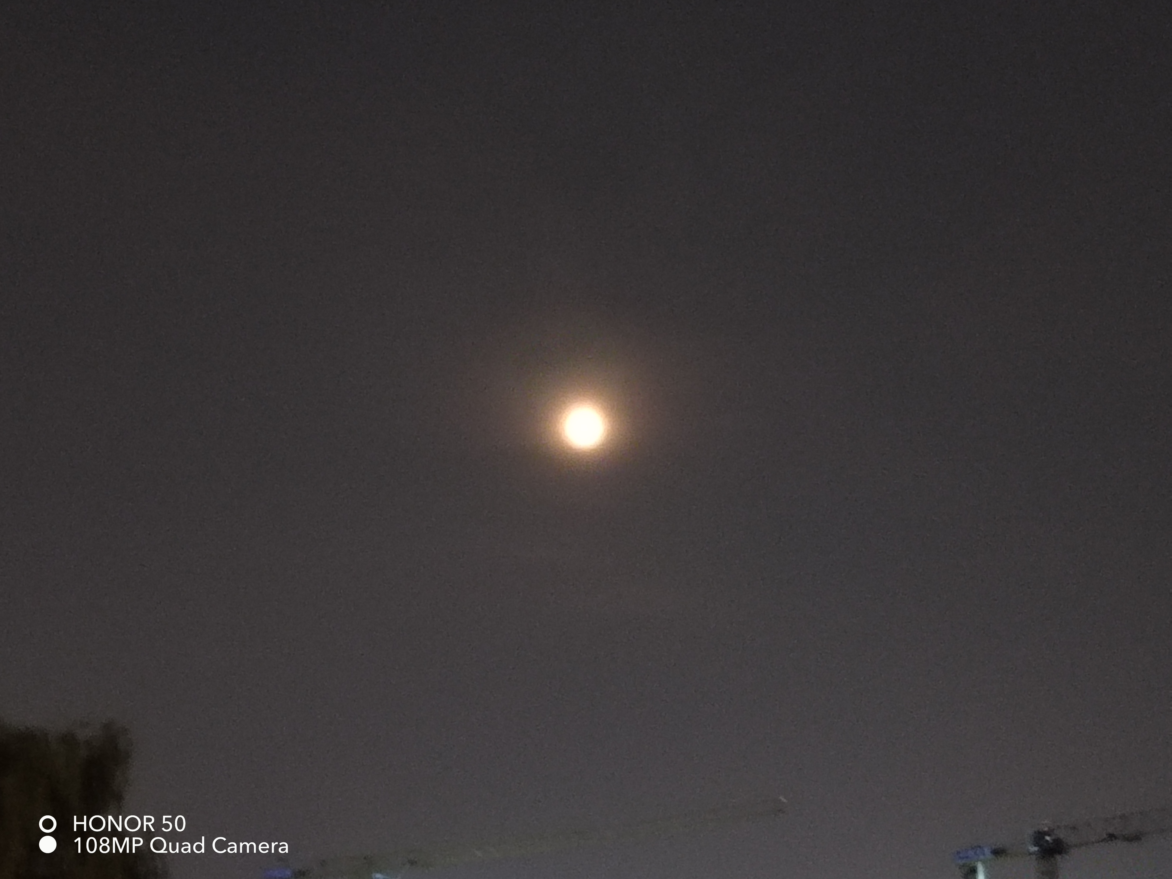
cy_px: 440
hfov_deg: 29.0
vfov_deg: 21.9
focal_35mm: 67
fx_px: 2268
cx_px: 586
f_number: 1.9
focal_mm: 5.52
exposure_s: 1/10
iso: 6400
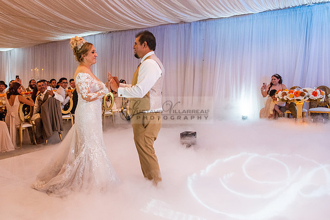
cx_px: 117
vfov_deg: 38.6
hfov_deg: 54.5
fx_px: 315
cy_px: 106
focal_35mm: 34
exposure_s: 1/125
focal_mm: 24
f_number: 4
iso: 1000
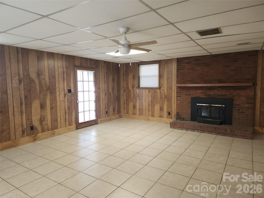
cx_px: 132
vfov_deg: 58.9
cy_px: 99
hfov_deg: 73.9
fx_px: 175
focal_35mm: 23
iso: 64
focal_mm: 6.4
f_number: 1.8
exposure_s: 1/60
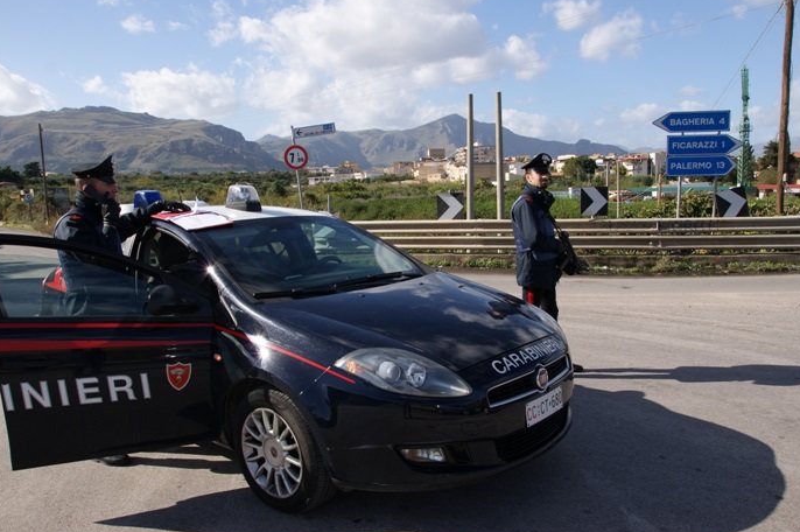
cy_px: 276
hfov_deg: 65.5
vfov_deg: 46.3
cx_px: 402
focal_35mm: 28
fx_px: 622
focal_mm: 16
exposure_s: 1/160
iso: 100
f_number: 10
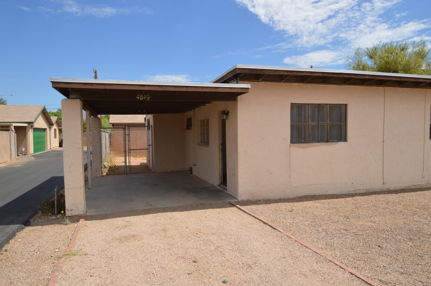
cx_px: 216
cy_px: 143
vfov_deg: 53.0
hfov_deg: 73.8
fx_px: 287
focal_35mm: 24
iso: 100
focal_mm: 16
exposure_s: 1/200
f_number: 10
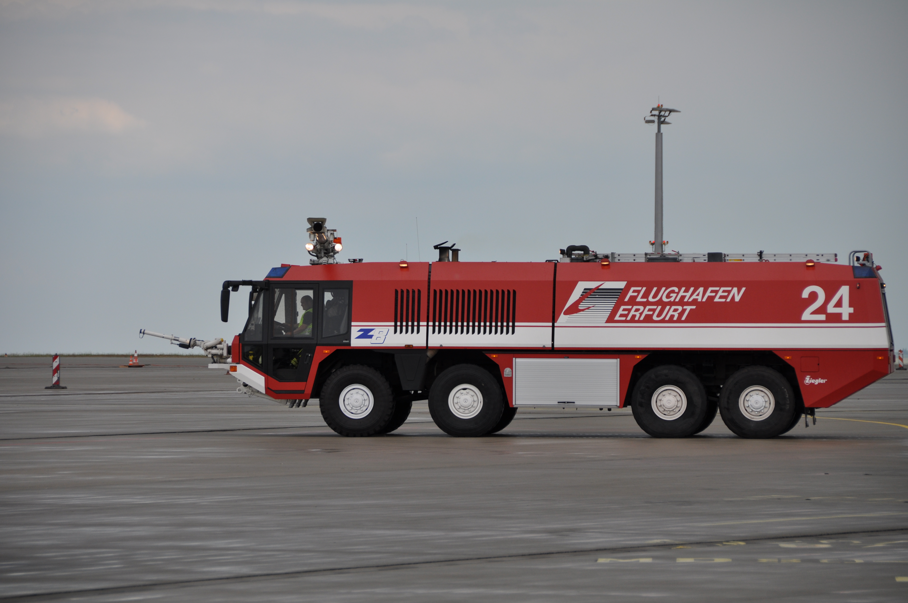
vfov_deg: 6.8
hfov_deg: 10.2
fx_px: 5101
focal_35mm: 202
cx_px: 454
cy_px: 302
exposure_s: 1/1000
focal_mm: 135
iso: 200
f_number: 5.6
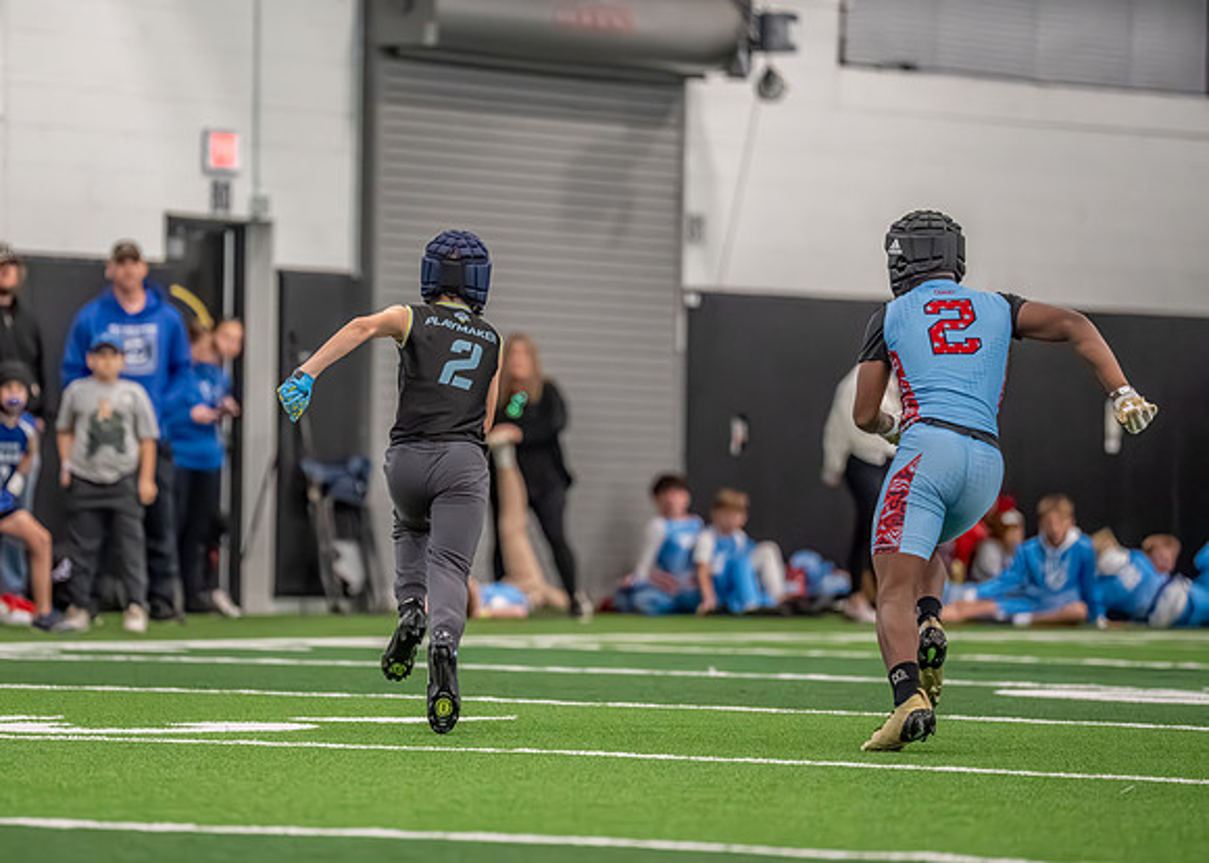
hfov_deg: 8.0
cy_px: 387
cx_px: 443
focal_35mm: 251
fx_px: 8602
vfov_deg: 5.7
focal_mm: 200
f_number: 2.8
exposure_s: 1/1000
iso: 6400
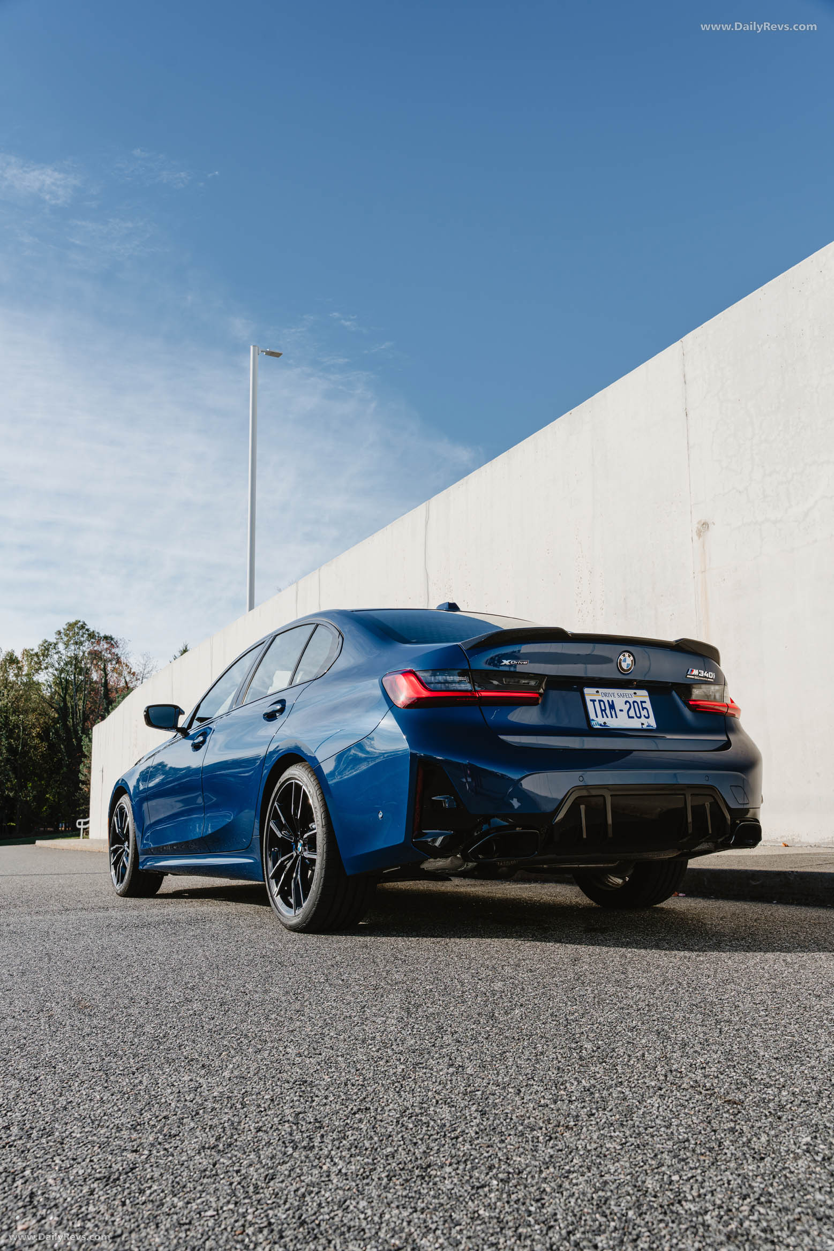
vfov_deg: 63.3
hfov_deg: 44.7
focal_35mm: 29
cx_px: 417
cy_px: 626
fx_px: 1015
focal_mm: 29.2
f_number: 7.1
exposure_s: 1/160
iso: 200
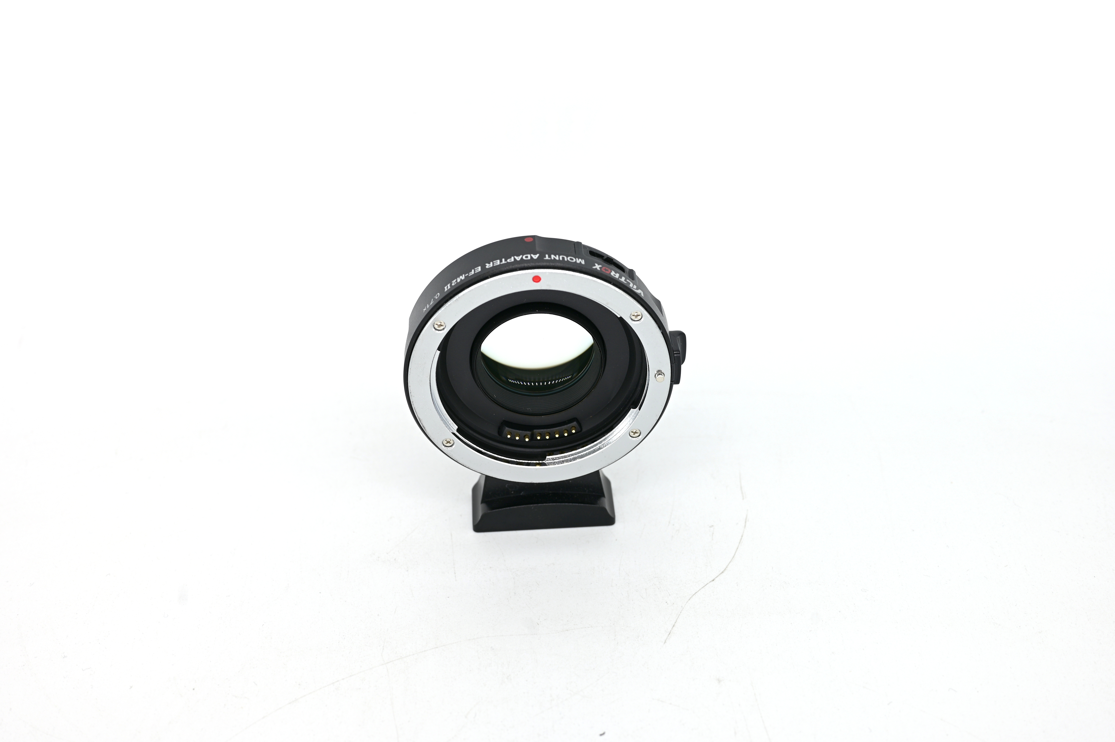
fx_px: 1548
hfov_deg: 39.6
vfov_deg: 27.0
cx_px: 558
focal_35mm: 50
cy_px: 371
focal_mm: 50
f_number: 7.1
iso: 100
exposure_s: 1/60
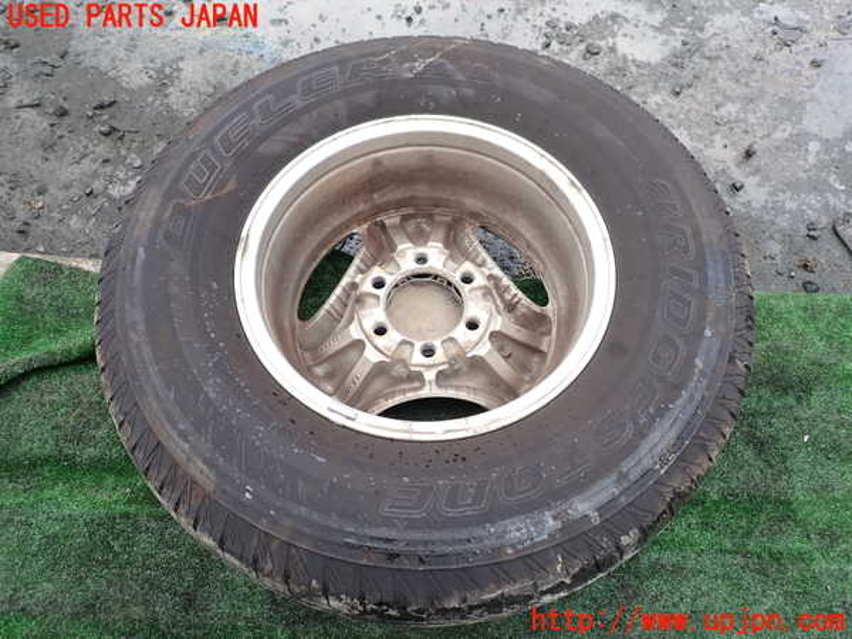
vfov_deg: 54.9
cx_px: 426
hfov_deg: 69.4
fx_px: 615
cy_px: 320
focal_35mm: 25
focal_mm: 4.5
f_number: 2.8
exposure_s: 1/320
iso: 100
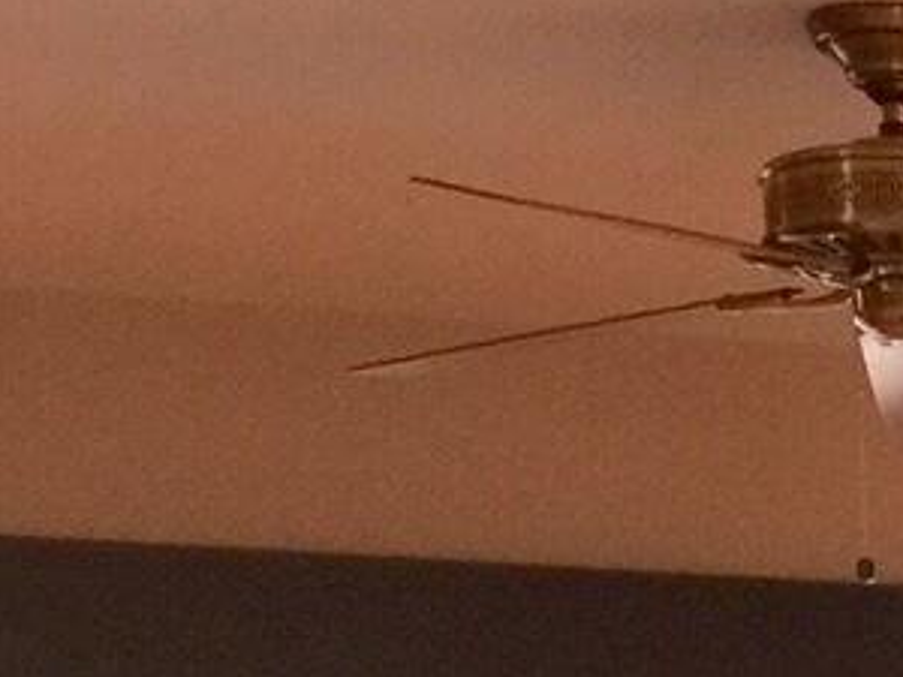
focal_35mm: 158
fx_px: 4122
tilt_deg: -7.4
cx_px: 1779
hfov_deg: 11.3
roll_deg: -0.5
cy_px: 1778
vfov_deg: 8.4
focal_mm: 4.15
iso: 40
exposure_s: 1/15
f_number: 2.2
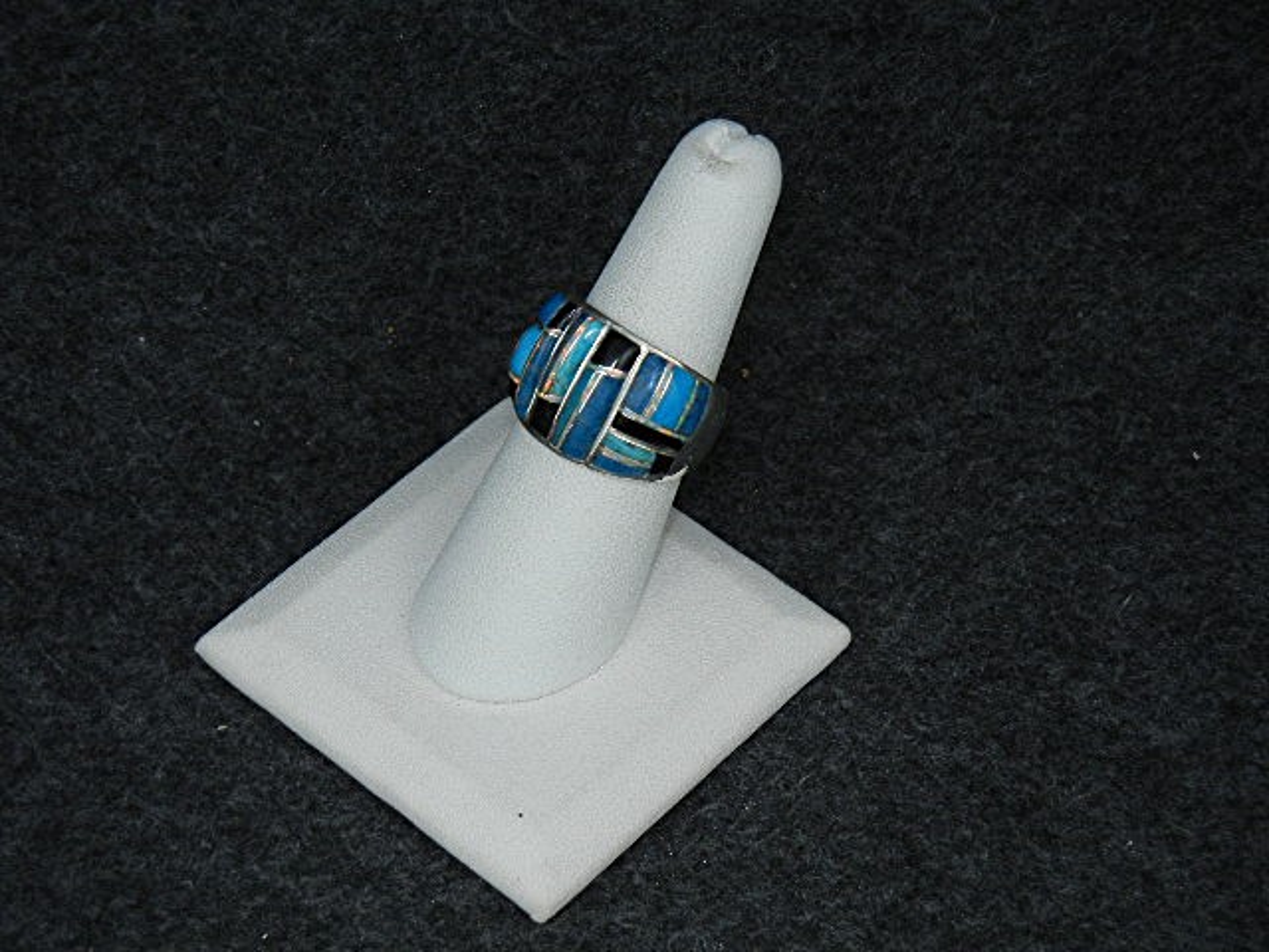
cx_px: 634
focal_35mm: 89
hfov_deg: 22.0
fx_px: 3263
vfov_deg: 16.6
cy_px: 476
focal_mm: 16
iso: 356
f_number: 4.4
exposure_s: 1/30
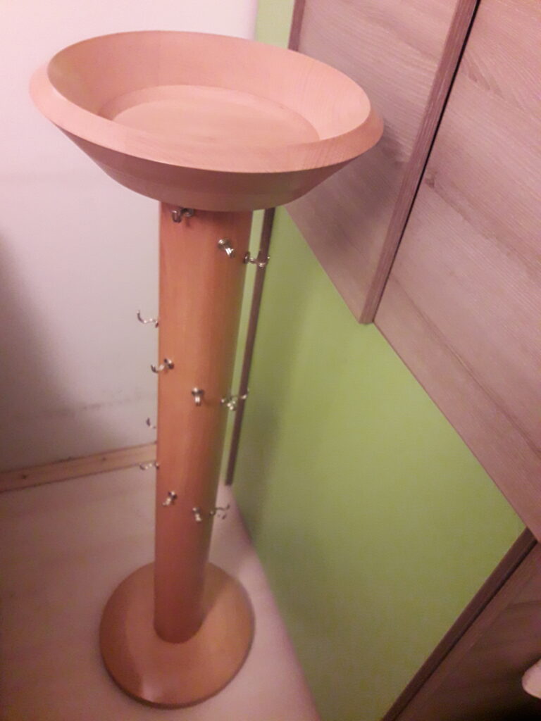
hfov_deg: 49.7
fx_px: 583
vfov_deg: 63.4
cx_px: 270
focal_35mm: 28
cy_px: 360
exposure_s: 1/17
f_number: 1.9
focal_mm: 3.7
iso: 400
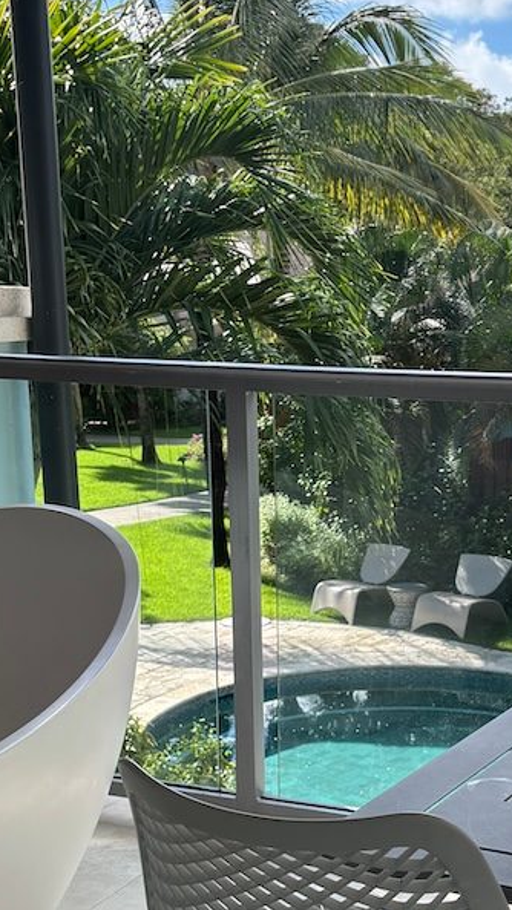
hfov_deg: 19.5
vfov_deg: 33.8
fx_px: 1473
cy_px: 654
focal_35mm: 61
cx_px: 408
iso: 50
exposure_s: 1/844
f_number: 1.6
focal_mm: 5.96
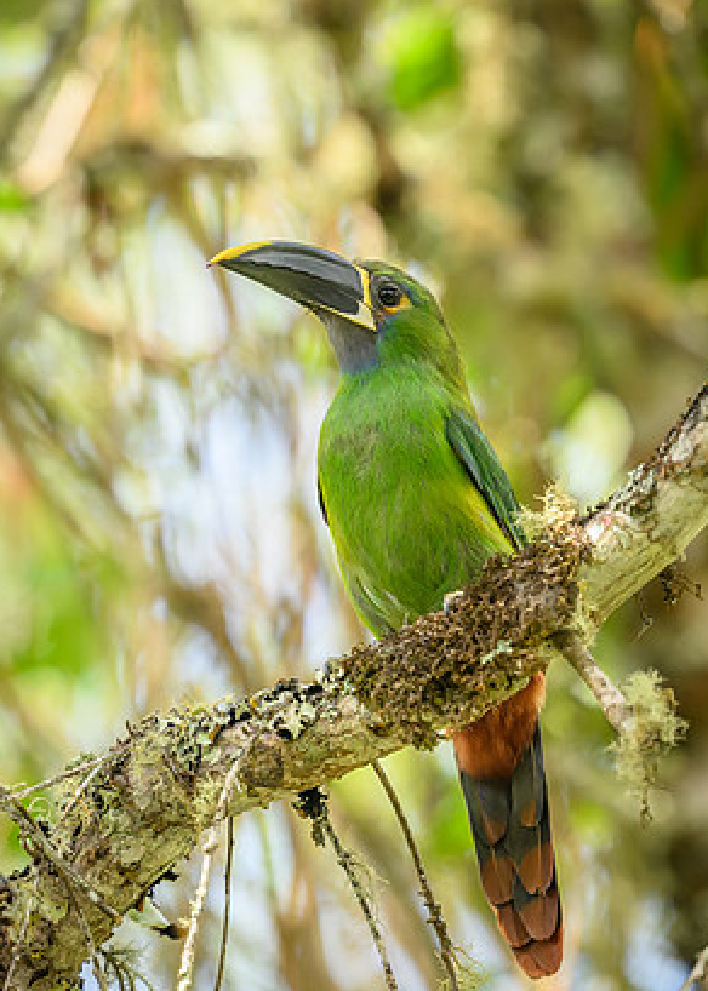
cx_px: 326
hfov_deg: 2.2
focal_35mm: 645
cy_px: 492
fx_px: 18163
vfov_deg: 3.1
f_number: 4
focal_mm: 400
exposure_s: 1/2000
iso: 2000
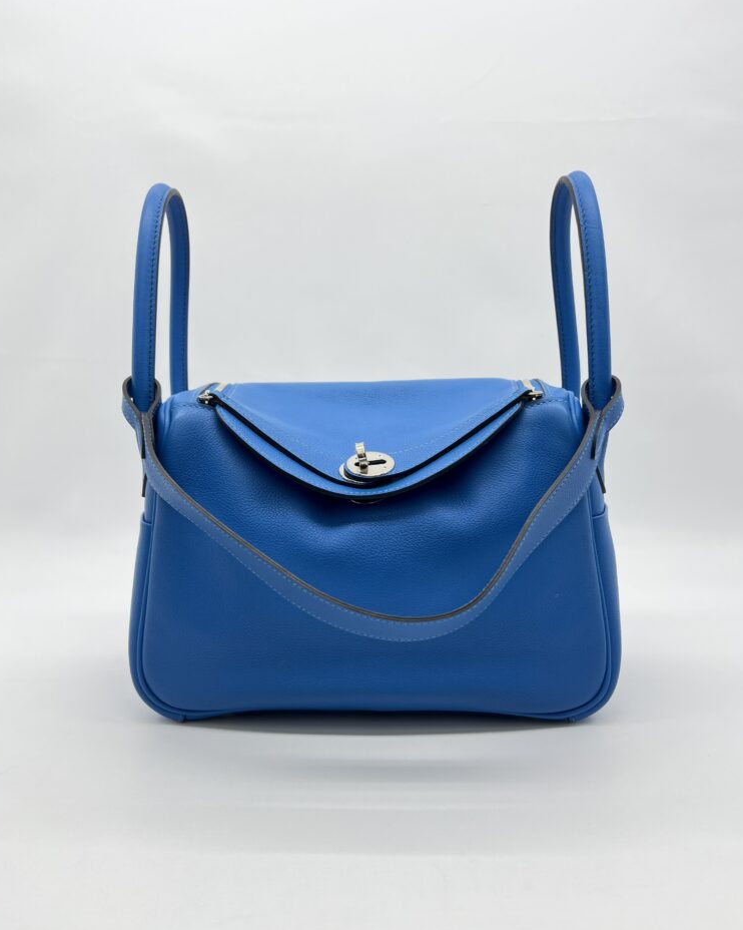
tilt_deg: -7.0
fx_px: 770
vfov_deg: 62.1
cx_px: 372
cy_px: 508
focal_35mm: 28
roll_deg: +1.5
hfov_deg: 51.5
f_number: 1.5
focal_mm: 5.7
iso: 32
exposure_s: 1/130
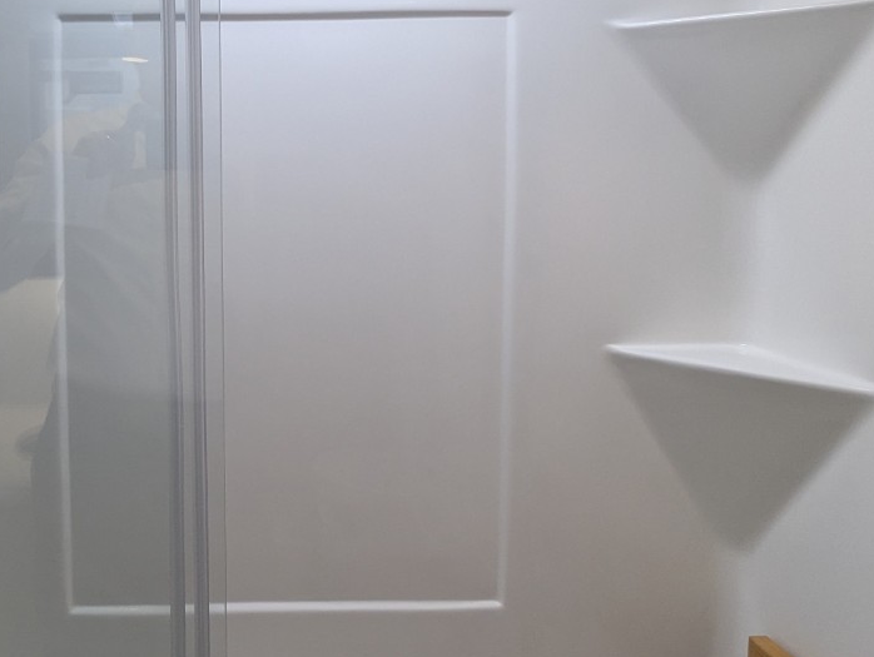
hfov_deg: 52.6
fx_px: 809
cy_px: 208
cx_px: 160
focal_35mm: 32
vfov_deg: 43.5
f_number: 2.2
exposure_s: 1/269
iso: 44
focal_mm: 2.35
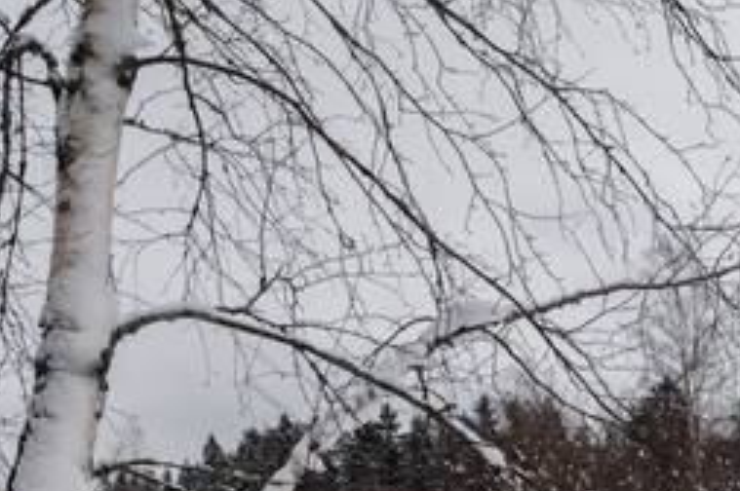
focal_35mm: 57
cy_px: 628
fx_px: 1170
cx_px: 702
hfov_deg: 32.8
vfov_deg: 21.6
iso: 640
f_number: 11
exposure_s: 1/640
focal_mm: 20
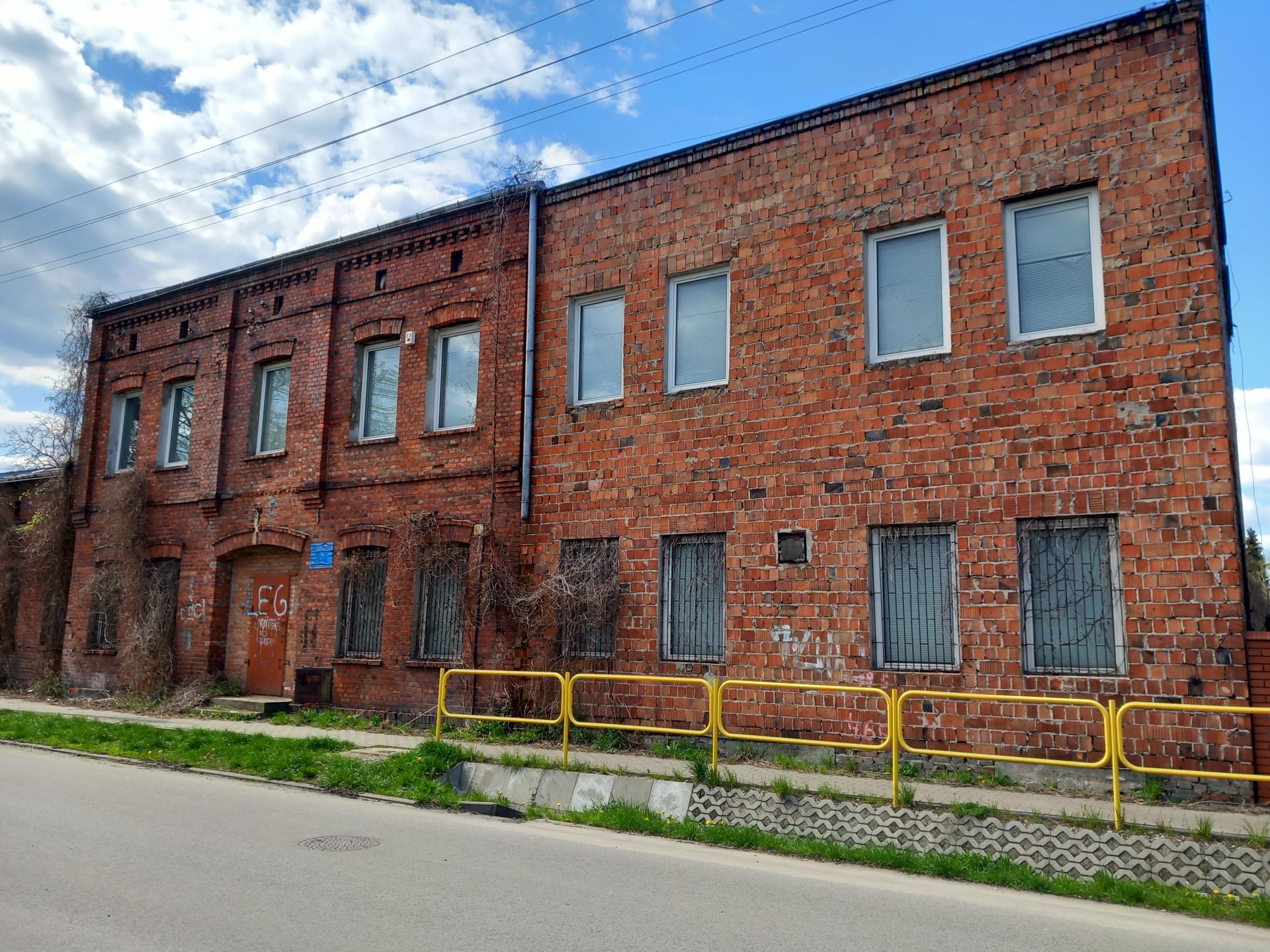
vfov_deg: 51.4
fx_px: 991
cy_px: 476
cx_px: 635
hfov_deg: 65.3
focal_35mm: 27
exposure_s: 1/231
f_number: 1.8
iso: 20
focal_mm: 4
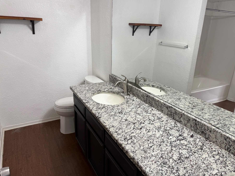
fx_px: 170
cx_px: 121
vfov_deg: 54.9
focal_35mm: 25
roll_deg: -2.4
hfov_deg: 69.4
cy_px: 87
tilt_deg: -18.7
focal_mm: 6.76
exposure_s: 1/120
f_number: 1.78
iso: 100
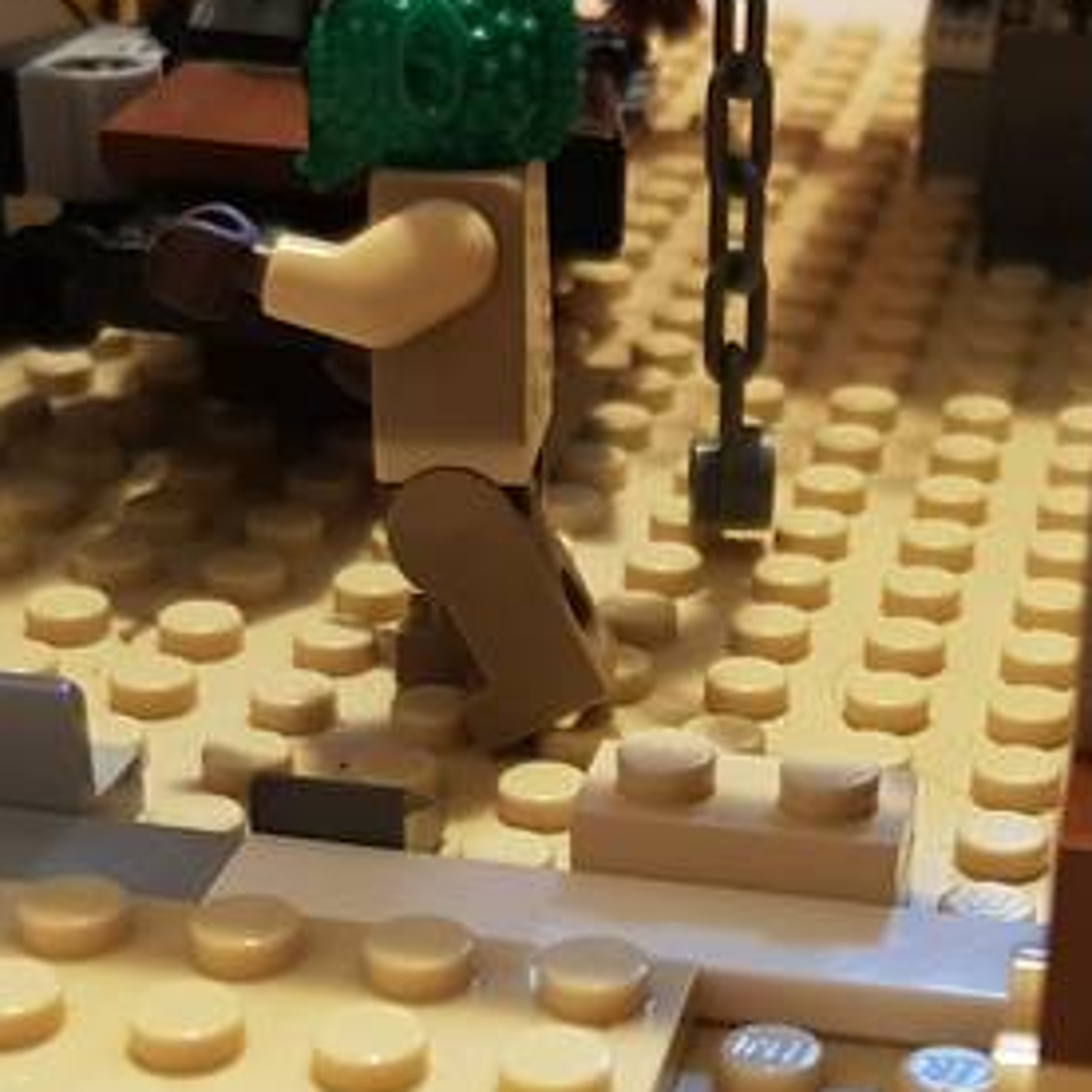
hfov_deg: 22.8
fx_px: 2677
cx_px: 823
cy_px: 1118
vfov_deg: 22.1
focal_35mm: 75
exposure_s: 1/18
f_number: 1.7
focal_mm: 4.2
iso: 200
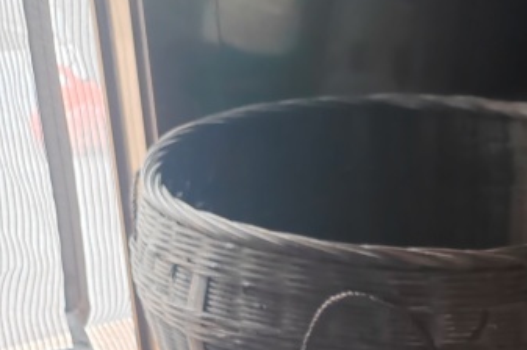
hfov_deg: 22.1
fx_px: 1302
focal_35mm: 89
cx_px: 519
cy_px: 723
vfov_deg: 13.1
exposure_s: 1/100
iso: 1600
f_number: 1.8
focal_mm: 6.14
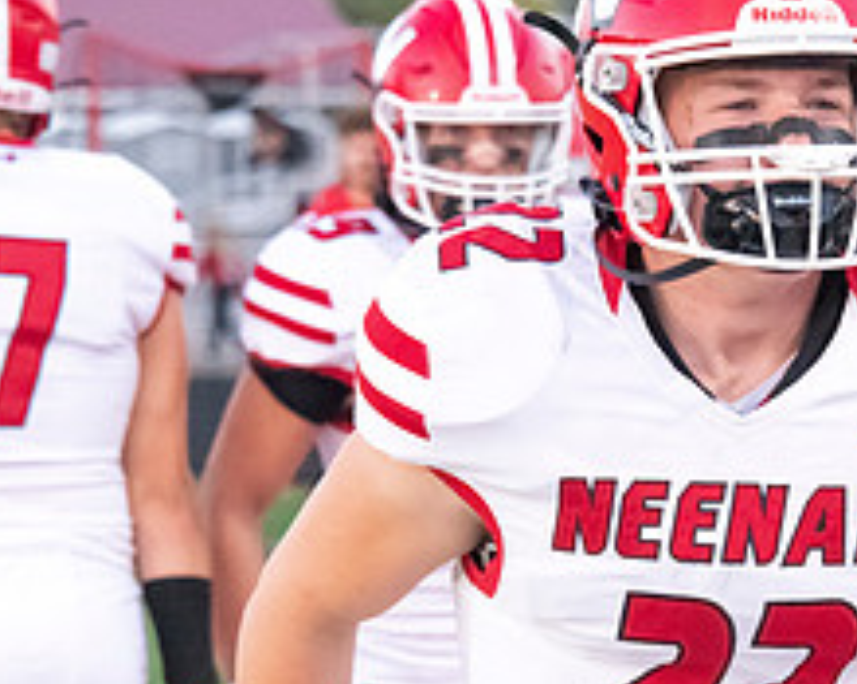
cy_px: 584
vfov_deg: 4.3
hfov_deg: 5.4
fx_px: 9152
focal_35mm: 361
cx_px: 736
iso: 10000
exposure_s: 1/640
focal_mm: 145
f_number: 7.1
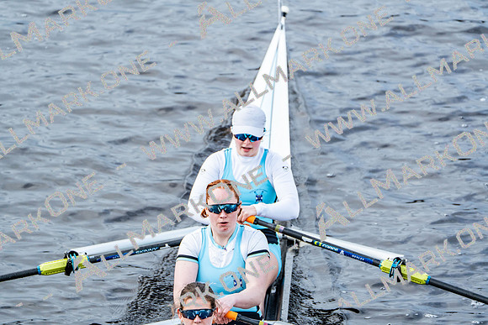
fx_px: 8135
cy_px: 162
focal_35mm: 600
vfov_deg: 2.3
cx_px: 244
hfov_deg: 3.4
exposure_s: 1/1250
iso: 1250
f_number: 6.3
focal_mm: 600
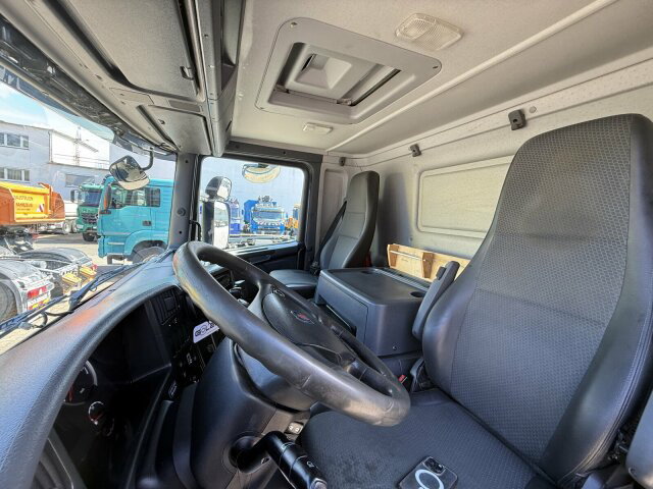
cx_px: 326
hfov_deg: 102.1
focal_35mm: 14
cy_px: 244
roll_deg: -4.7
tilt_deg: -5.2
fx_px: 264
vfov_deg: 85.7
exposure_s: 1/99
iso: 80
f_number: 2.2
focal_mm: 2.22
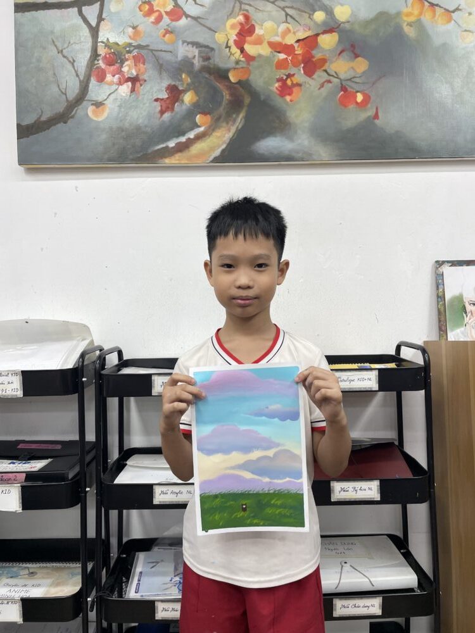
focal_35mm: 26
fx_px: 476
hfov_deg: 53.1
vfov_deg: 67.3
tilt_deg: -2.0
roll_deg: +1.5
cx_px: 238
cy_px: 316
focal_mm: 4.2
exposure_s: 1/100
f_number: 1.6
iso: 64
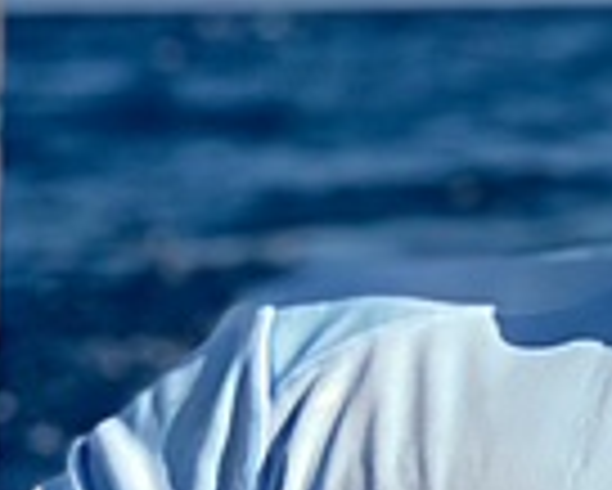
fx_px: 4332
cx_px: 900
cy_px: 958
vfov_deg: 6.3
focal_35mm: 239
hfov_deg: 7.9
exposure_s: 1/2083
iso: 20
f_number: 2
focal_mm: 6
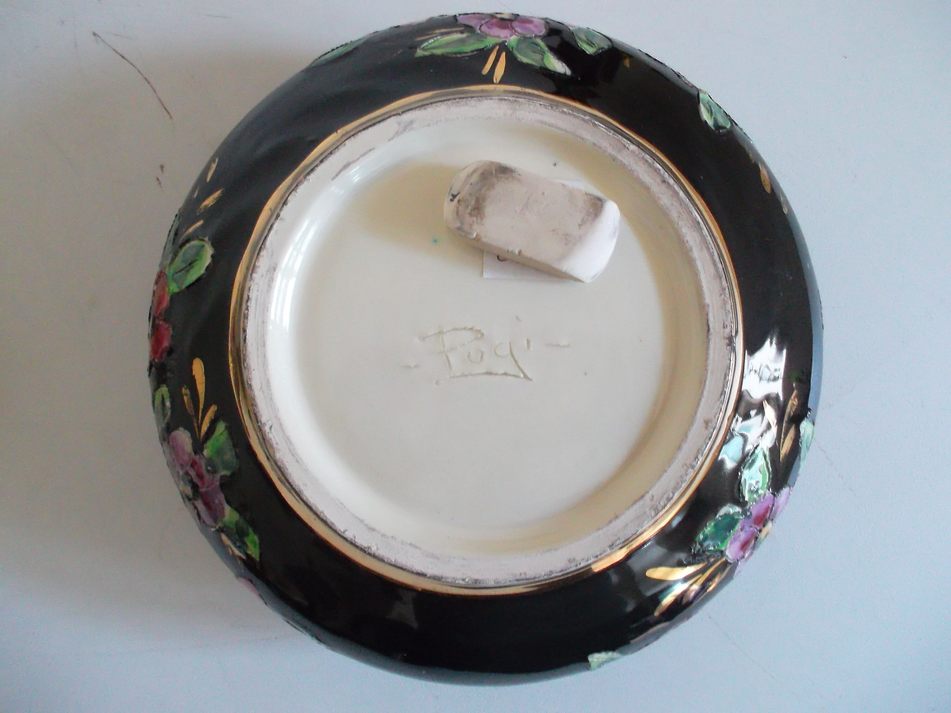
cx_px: 476
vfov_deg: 49.7
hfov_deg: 63.4
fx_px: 769
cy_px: 356
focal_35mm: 28
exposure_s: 1/20
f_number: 3.3
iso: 400
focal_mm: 4.1
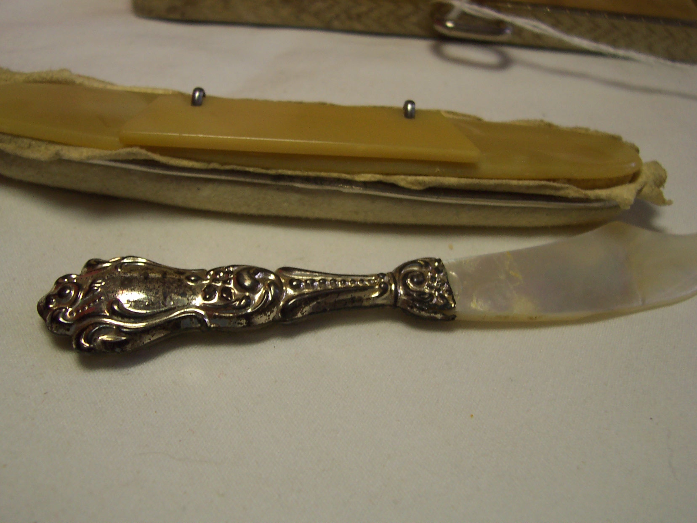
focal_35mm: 37
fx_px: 745
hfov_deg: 50.1
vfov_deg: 38.7
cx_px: 348
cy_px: 262
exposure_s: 1/90
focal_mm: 5.6
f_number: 2.8
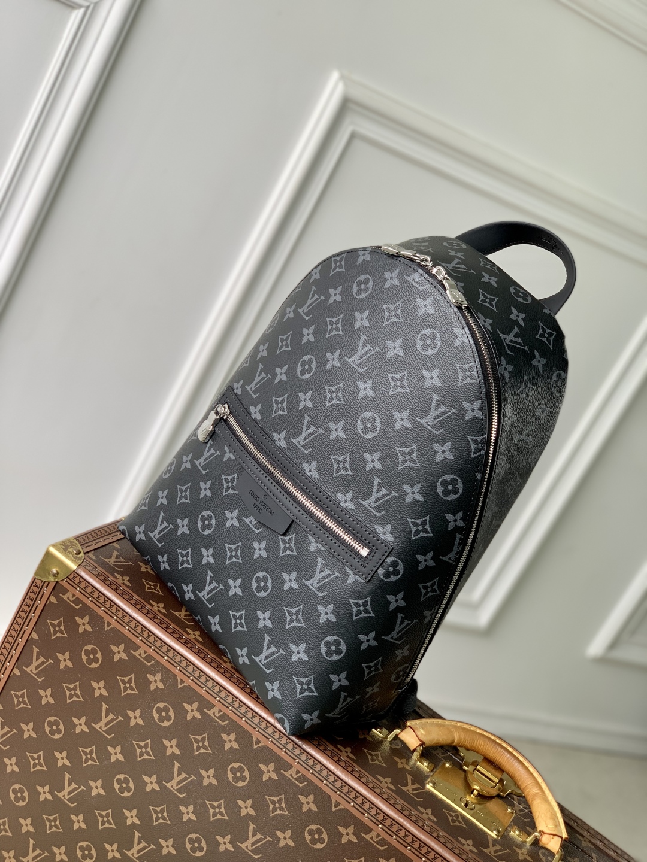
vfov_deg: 36.8
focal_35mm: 52
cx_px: 324
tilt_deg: -18.0
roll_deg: -29.0
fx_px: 1296
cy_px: 431
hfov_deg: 28.0
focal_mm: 6
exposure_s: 1/122
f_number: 2.4
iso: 20
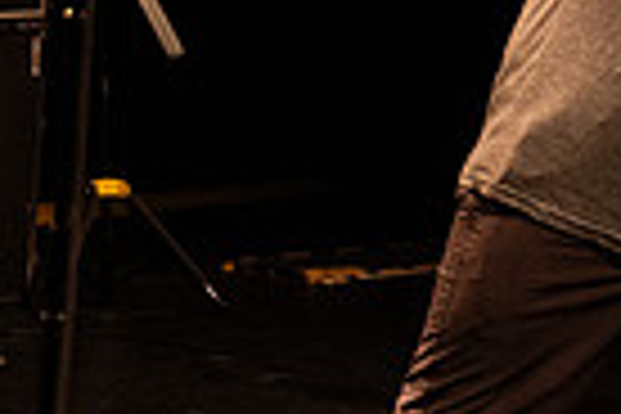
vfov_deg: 5.6
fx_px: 4174
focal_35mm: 242
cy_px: -287
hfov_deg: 8.5
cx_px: 232
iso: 3200
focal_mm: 52
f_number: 3.2
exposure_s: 1/125
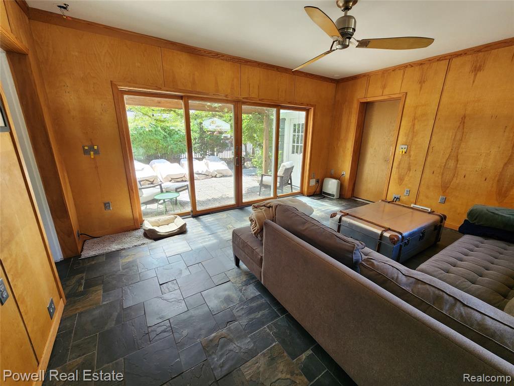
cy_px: 193
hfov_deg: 106.2
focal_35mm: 13
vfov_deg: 89.9
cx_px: 257
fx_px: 193
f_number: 2.2
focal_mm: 2.2
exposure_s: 1/60
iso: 80
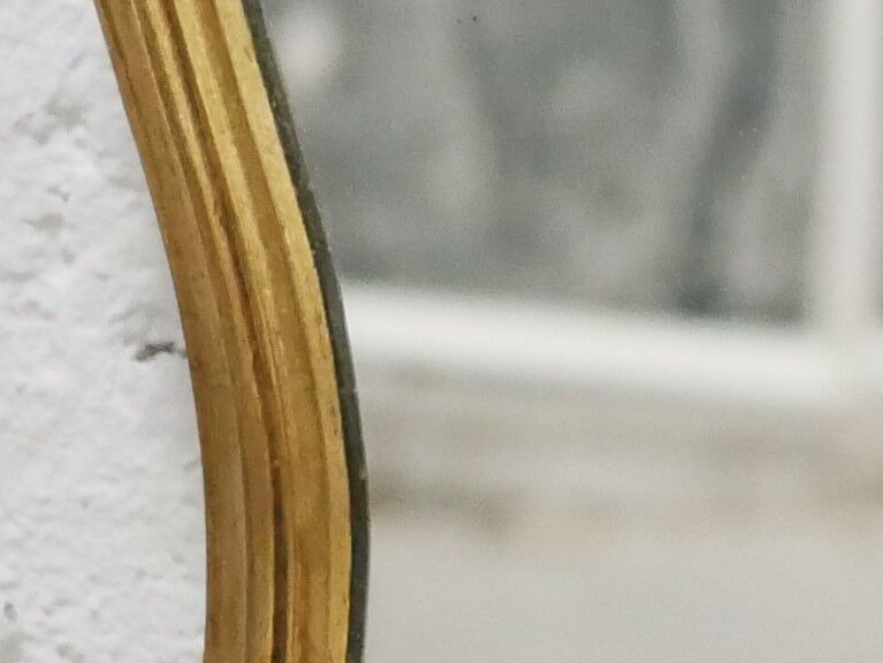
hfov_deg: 8.4
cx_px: 991
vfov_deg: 6.3
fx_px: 5972
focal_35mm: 234
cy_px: 1
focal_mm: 20
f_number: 1.7
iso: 2500
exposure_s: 1/60
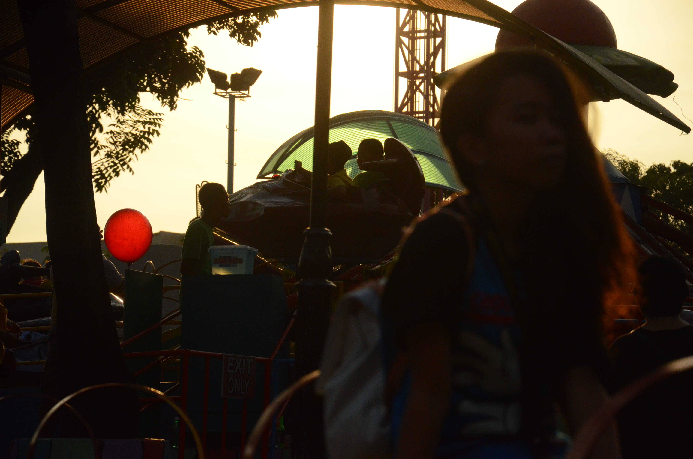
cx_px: 346
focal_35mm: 158
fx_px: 3026
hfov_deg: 13.1
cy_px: 230
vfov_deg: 8.7
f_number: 8
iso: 2000
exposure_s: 1/8000
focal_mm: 105
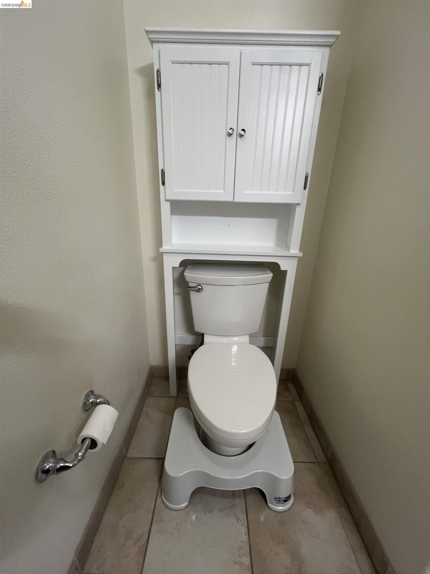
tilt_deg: -19.7
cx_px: 215
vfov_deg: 106.2
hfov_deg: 89.9
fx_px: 215
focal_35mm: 13
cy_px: 287
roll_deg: -2.0
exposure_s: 1/60
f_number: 1.8
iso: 160
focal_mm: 1.57
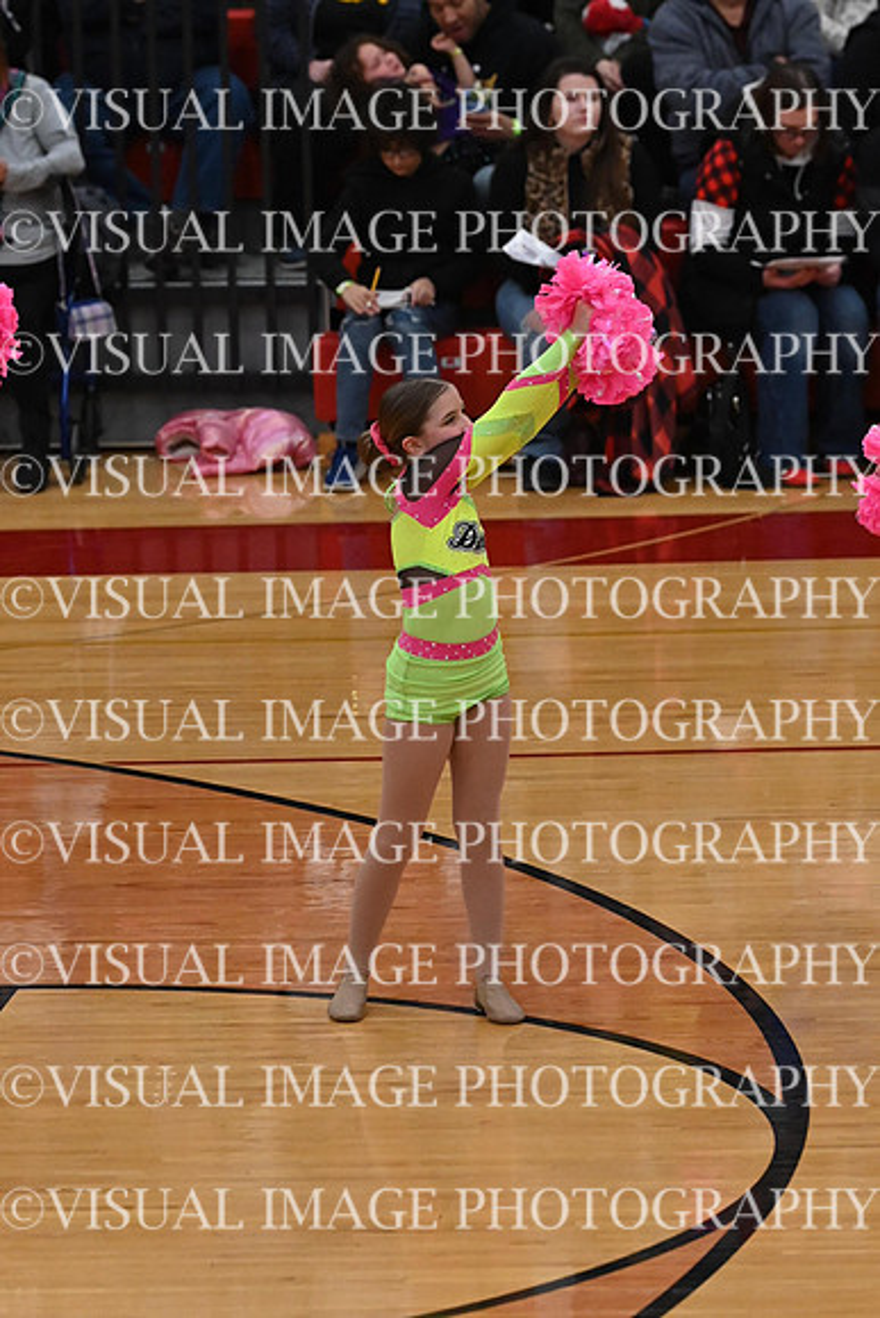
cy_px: 659
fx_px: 9344
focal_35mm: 255
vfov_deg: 8.1
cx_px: 440
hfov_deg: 5.4
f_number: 4
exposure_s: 1/400
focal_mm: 170
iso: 5000
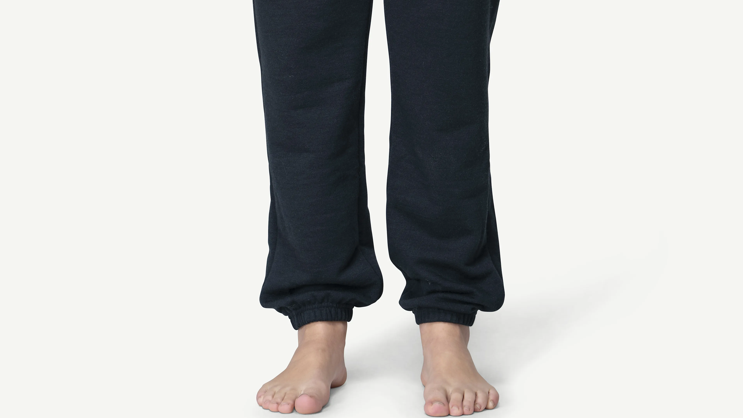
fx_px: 3389
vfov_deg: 7.0
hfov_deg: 12.5
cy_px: -102
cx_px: 372
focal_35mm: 172
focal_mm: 109
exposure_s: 1/50
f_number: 6.3
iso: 100
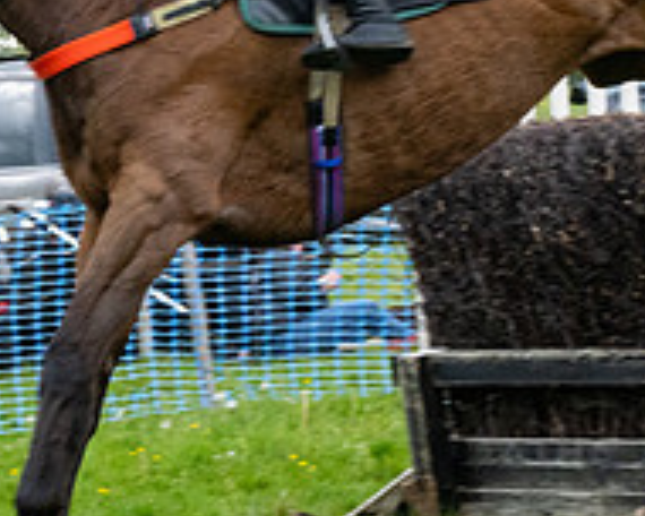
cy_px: 101
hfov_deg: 6.5
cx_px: 556
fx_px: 5689
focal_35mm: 298
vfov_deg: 5.2
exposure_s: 1/320
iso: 1000
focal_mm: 70
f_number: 13
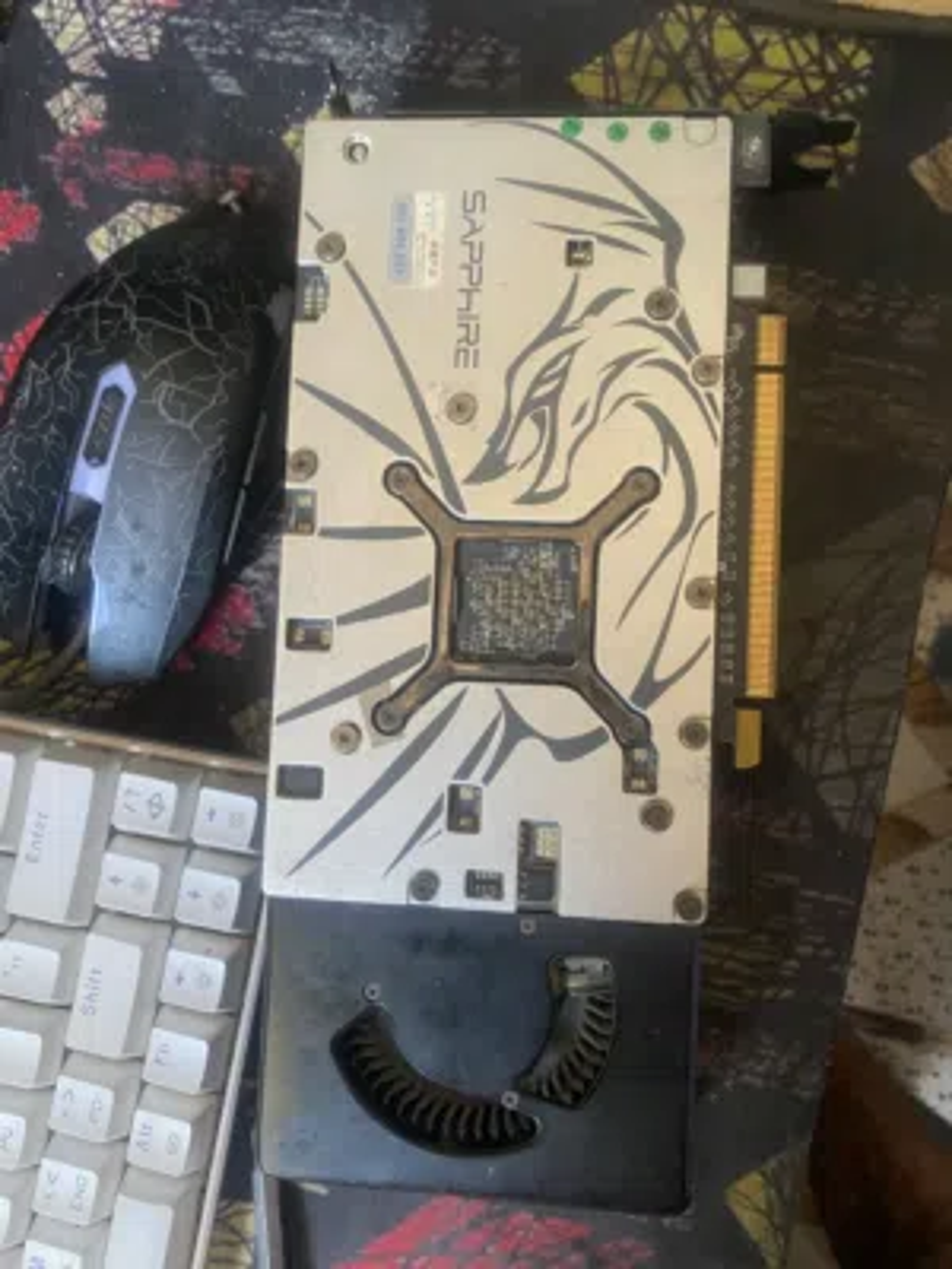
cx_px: 476
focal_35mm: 26
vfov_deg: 67.3
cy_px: 634
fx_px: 953
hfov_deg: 53.1
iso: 500
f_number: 1.8
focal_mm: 4.25
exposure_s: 1/57
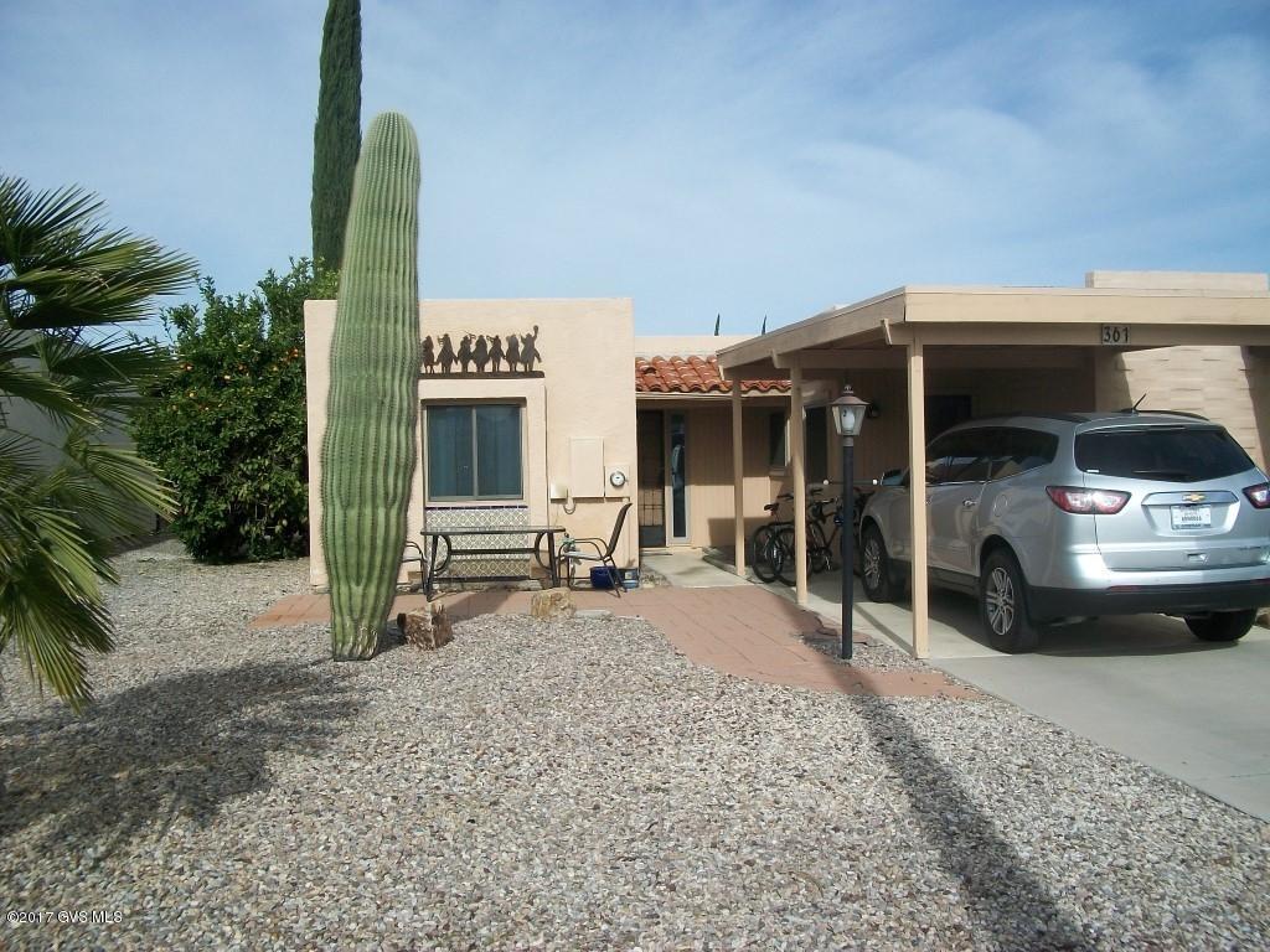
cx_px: 635
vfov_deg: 44.2
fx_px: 1174
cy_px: 476
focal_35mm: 32
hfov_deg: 56.8
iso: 80
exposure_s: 1/500
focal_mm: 5.7
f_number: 5.5
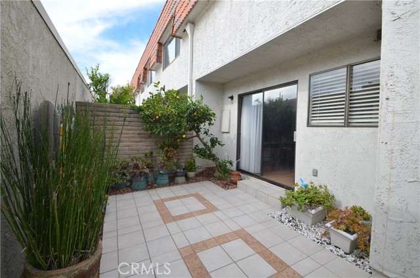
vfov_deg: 77.1
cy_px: 139
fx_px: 175
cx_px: 210
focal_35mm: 15
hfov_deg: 100.5
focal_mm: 10
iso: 100
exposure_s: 1/100
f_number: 8
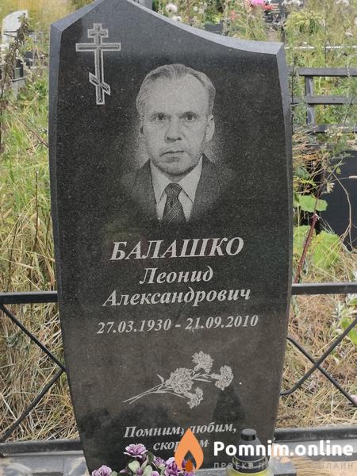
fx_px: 921
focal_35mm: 67
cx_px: 178
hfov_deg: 21.9
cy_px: 238
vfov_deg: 29.0
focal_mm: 3.95
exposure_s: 1/796
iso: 50
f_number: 1.6
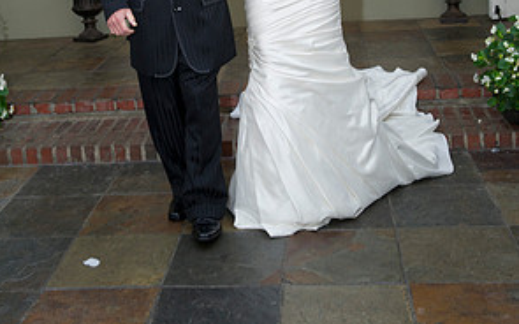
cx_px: 258
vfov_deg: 21.4
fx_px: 834
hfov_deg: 34.6
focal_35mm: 59
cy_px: 28
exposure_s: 1/80
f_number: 5
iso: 800
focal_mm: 38
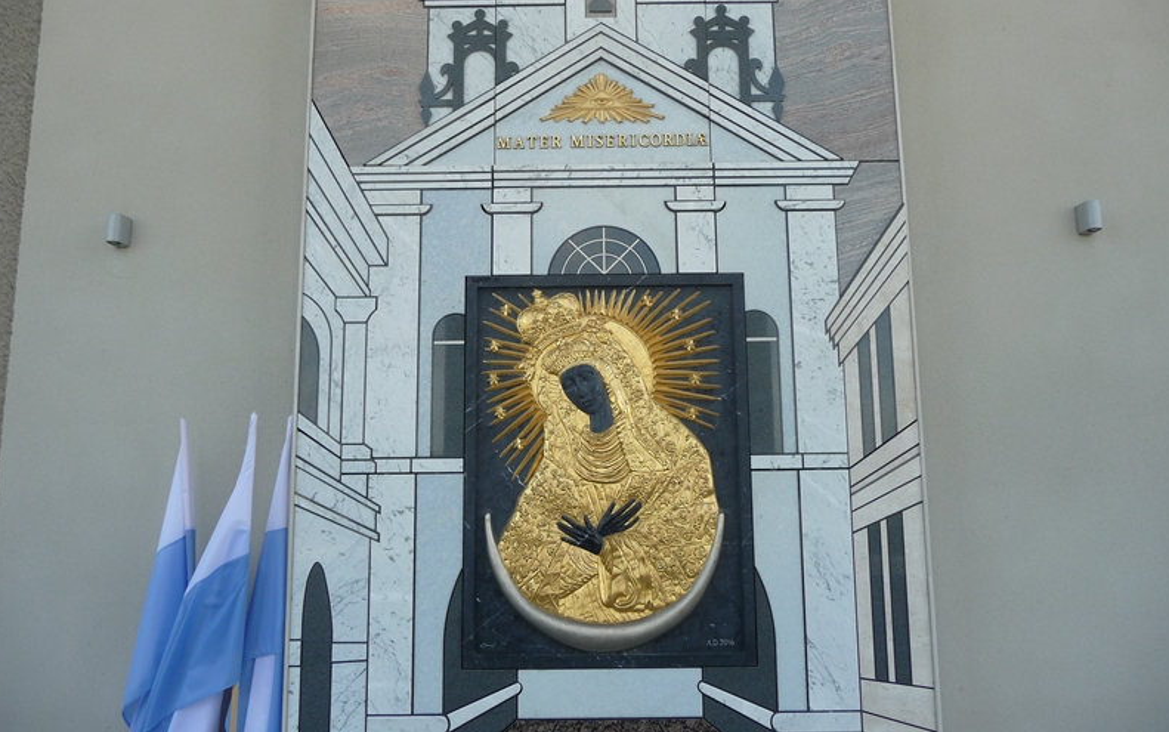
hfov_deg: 62.9
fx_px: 956
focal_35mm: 30
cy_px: 324
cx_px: 587
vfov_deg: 41.8
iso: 100
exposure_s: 1/250
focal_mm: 4.7
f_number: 3.3
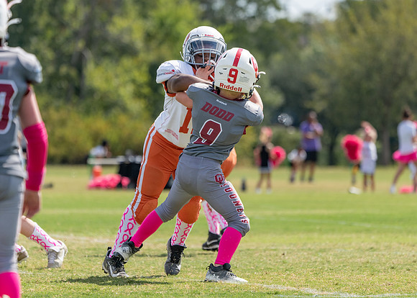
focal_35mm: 352
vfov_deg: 4.1
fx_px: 4173
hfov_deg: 5.7
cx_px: 219
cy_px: 161
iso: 500
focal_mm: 279
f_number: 5.6
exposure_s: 1/2500
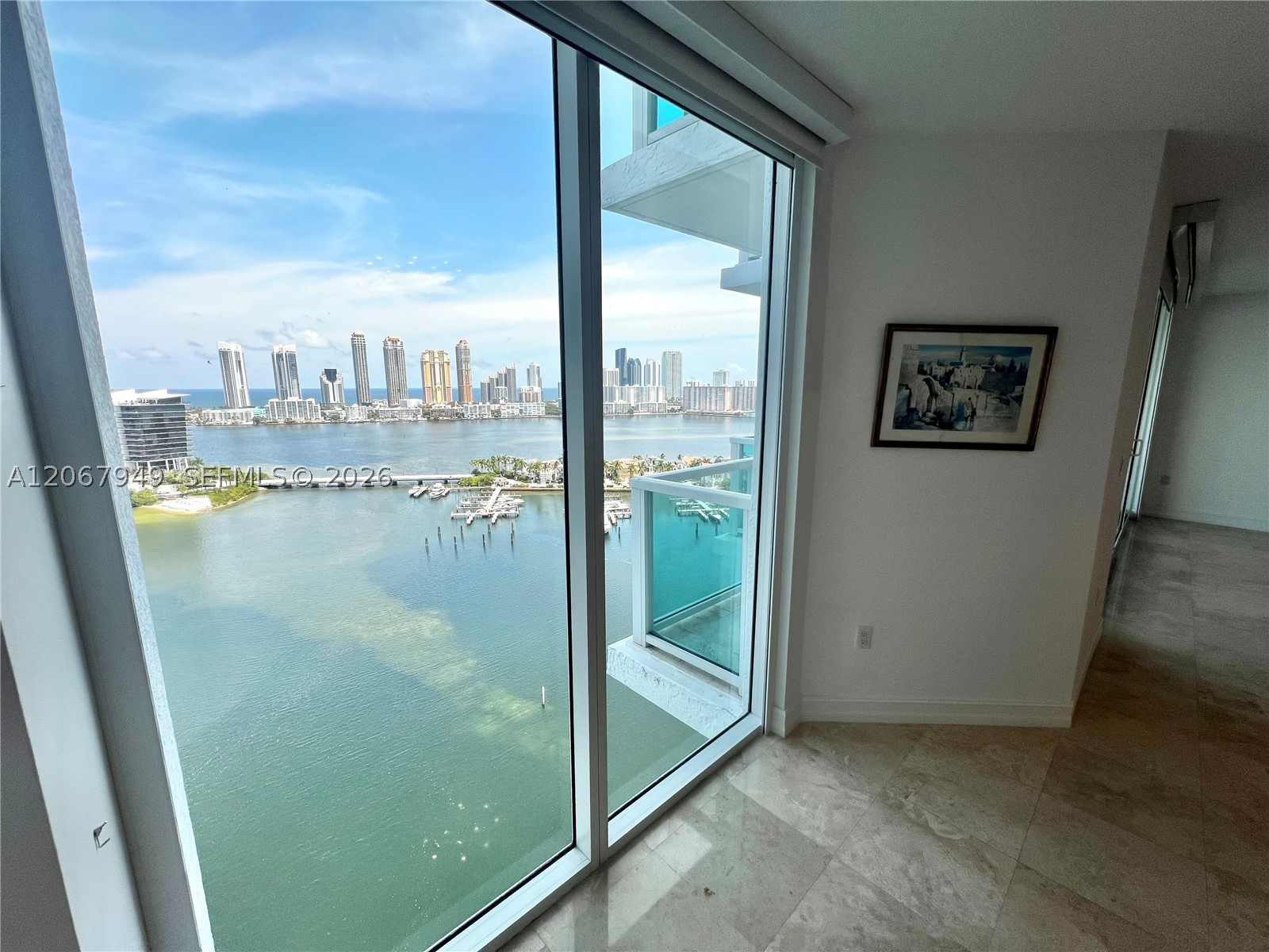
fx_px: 477
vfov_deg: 89.9
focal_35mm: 13
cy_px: 476
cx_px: 634
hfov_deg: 106.2
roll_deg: +0.4
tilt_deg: -10.5
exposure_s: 1/622
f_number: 1.8
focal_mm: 1.57
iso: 32
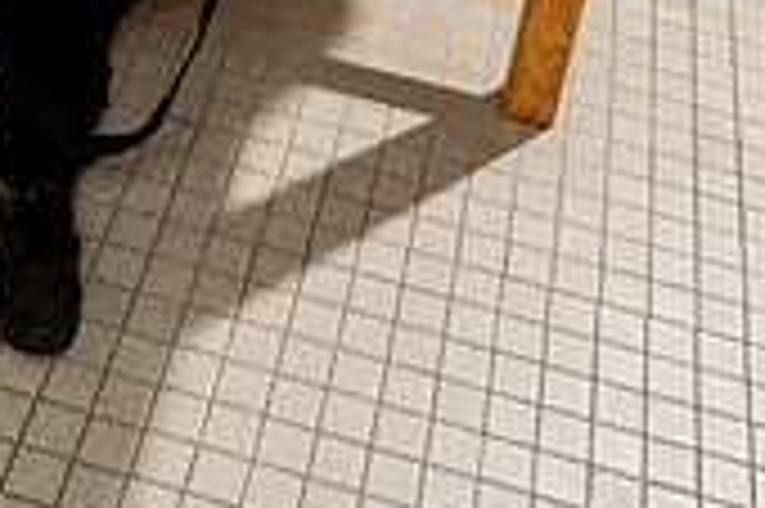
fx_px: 1741
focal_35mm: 82
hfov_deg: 24.7
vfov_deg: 14.2
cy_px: -468
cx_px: 256
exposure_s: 1/250
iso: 250
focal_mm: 31
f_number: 6.3
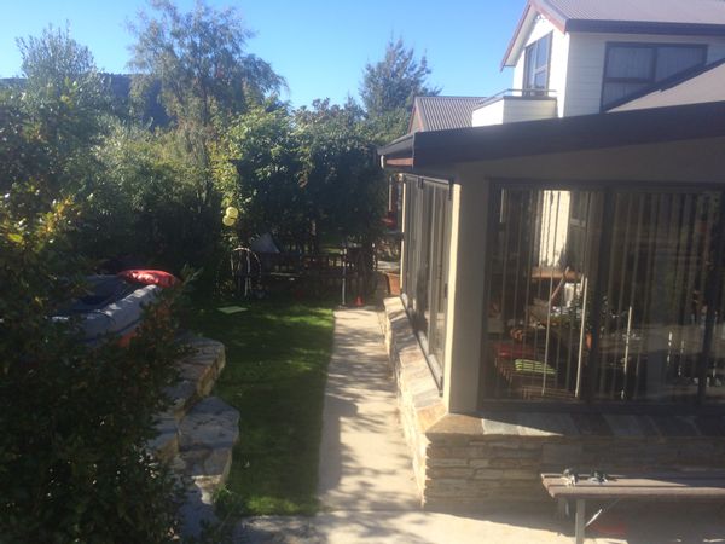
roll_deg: -0.7
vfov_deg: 48.2
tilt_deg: -10.6
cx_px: 362
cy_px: 272
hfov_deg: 61.7
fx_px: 607
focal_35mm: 29
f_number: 2.2
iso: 32
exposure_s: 1/760
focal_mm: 4.15
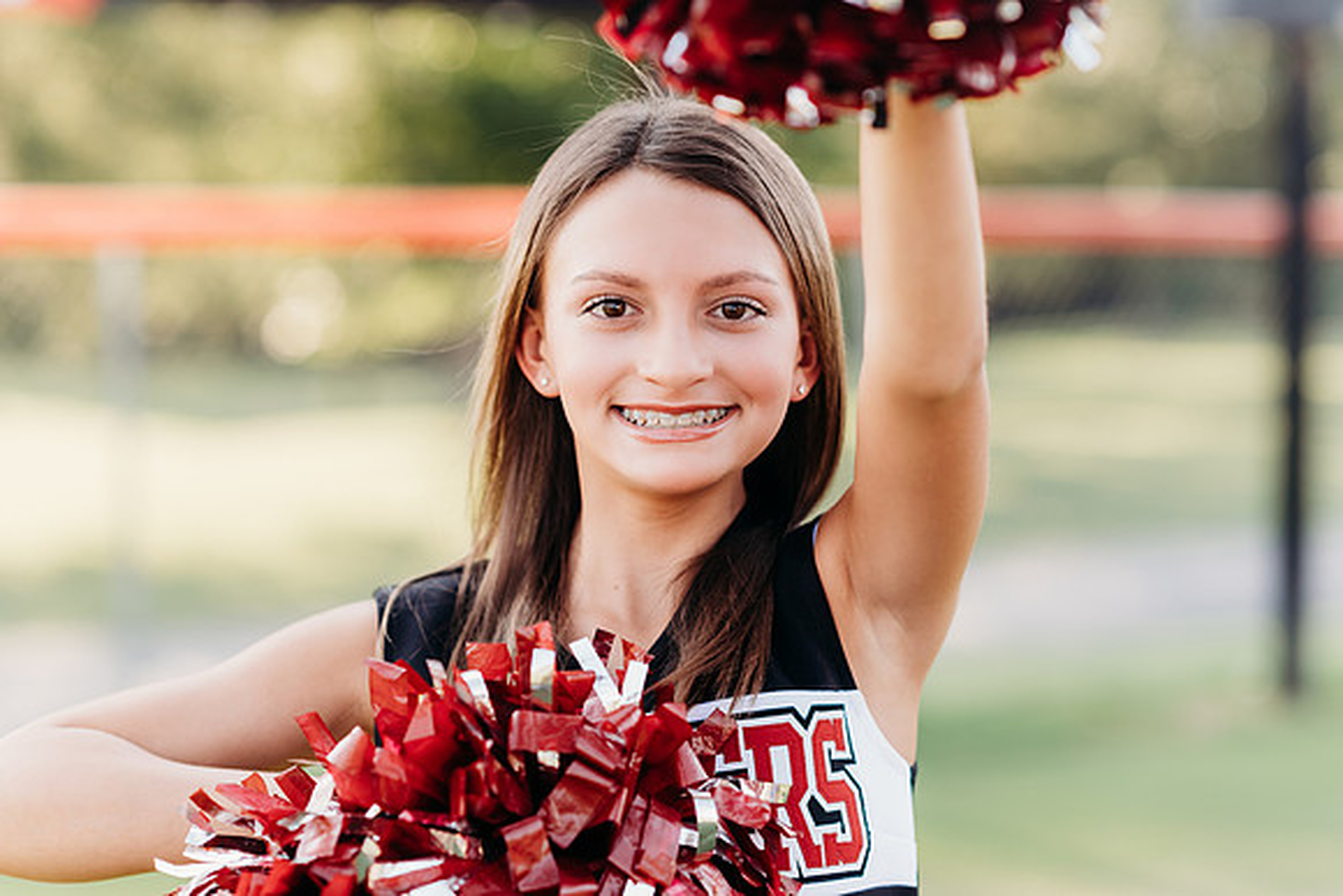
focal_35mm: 85
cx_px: 672
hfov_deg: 23.9
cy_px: 448
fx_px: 3172
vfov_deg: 16.1
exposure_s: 1/500
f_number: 2.8
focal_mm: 85
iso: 200
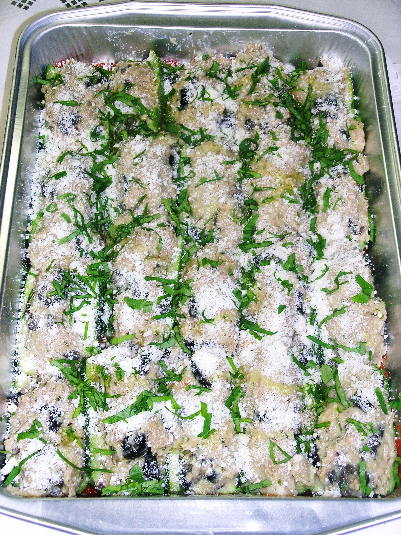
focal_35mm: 53
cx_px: 200
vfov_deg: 36.2
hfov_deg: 27.5
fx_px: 819
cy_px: 268
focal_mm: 11.1
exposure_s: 1/60.1
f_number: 3.5
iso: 50
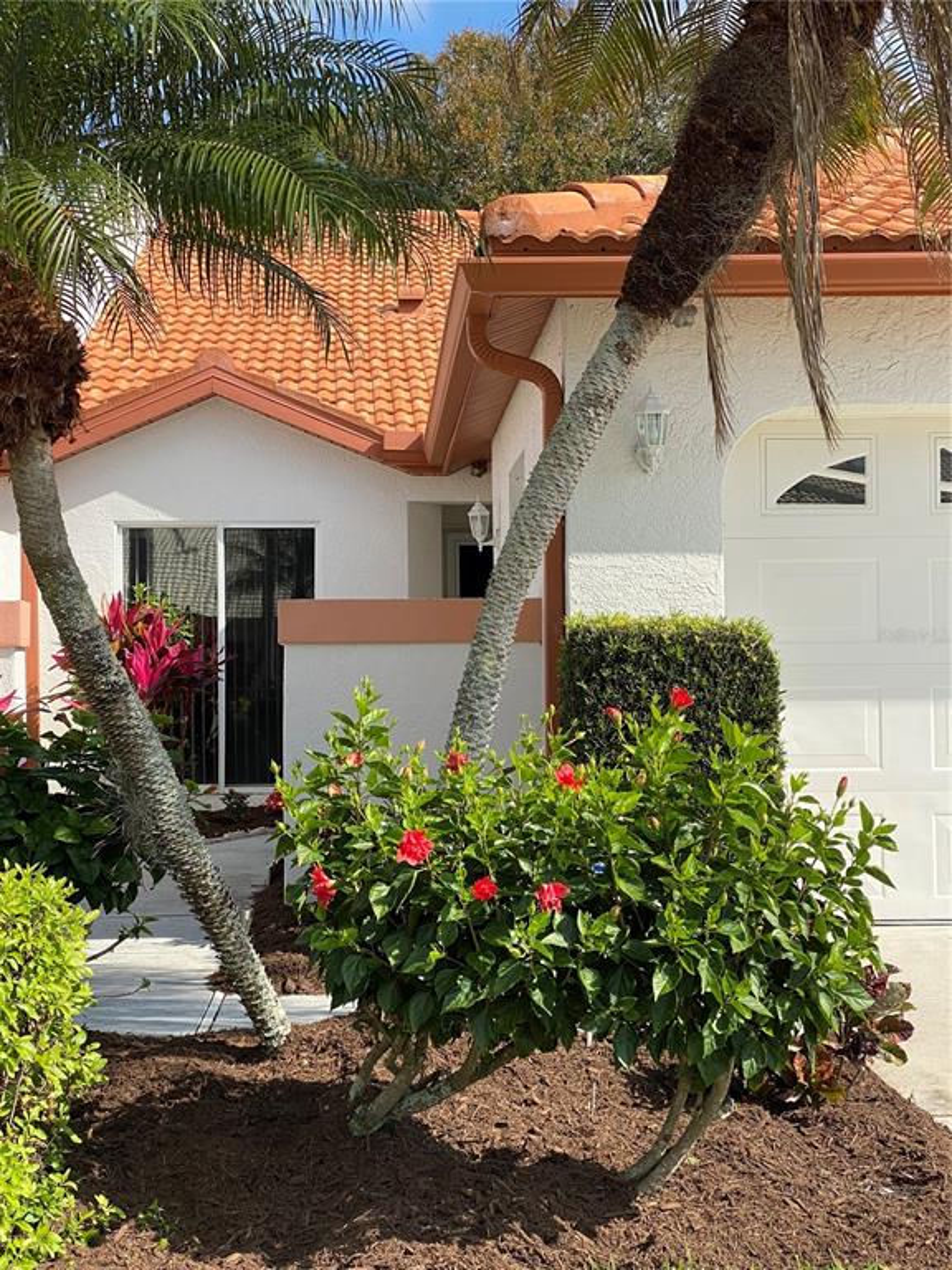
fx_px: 1907
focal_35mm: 52
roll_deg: +0.7
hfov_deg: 28.0
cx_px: 476
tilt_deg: +2.2
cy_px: 635
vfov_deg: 36.8
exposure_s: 1/1295
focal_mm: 6
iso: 20
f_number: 2
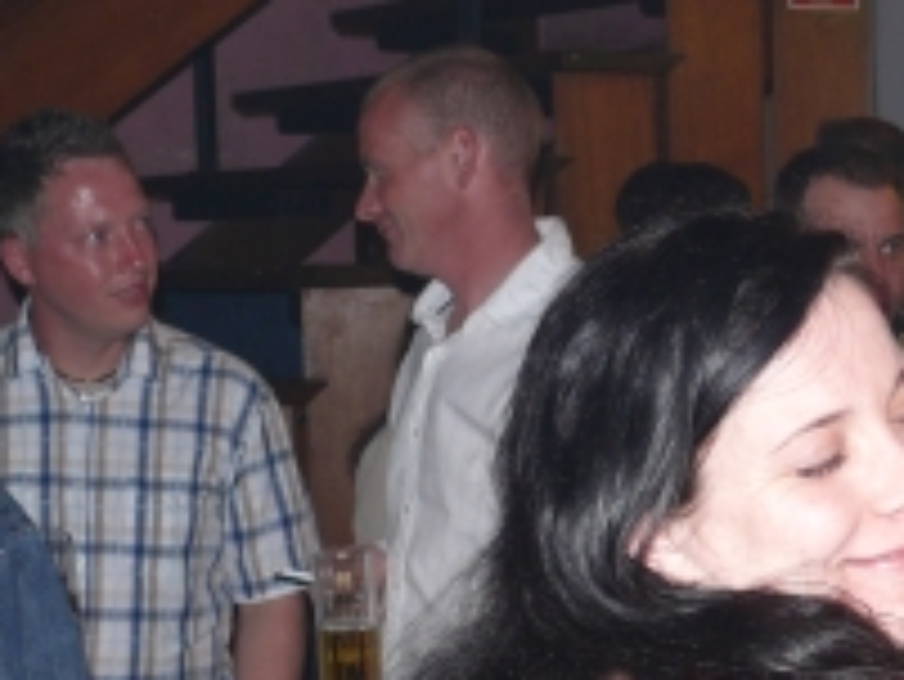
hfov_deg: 21.6
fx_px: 2273
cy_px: 538
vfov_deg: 16.9
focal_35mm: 87
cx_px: 922
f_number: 2.8
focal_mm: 7.4
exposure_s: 1/30
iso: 100
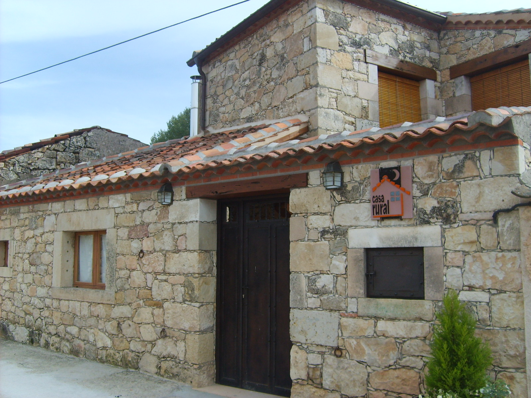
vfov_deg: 40.7
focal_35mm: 35
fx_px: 537
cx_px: 266
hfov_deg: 52.6
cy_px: 199
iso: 50
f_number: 2.8
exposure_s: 1/750
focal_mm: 5.8
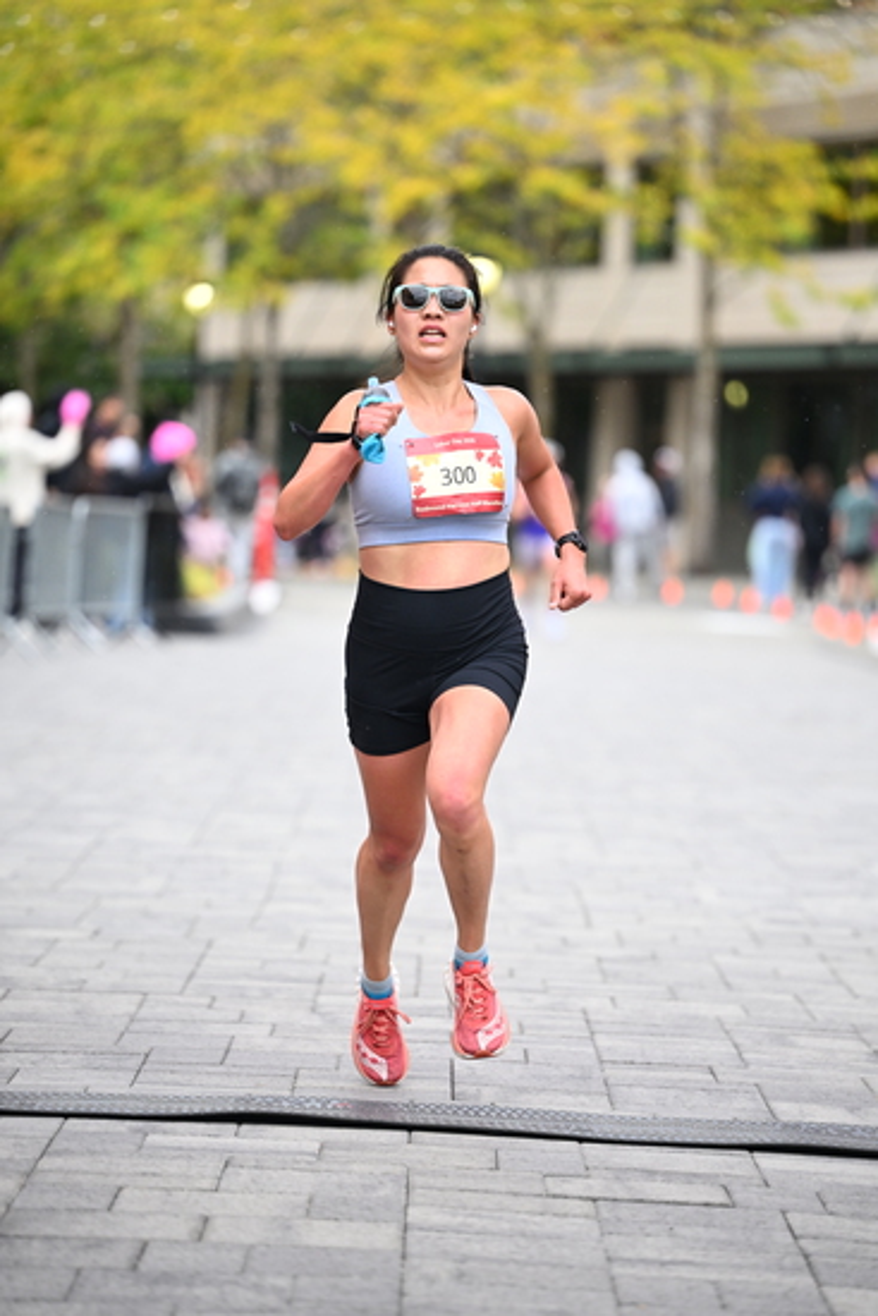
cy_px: 658
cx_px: 439
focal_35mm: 145
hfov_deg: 9.5
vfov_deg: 14.1
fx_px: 5301
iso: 1250
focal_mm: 145
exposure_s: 1/1600
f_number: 2.8
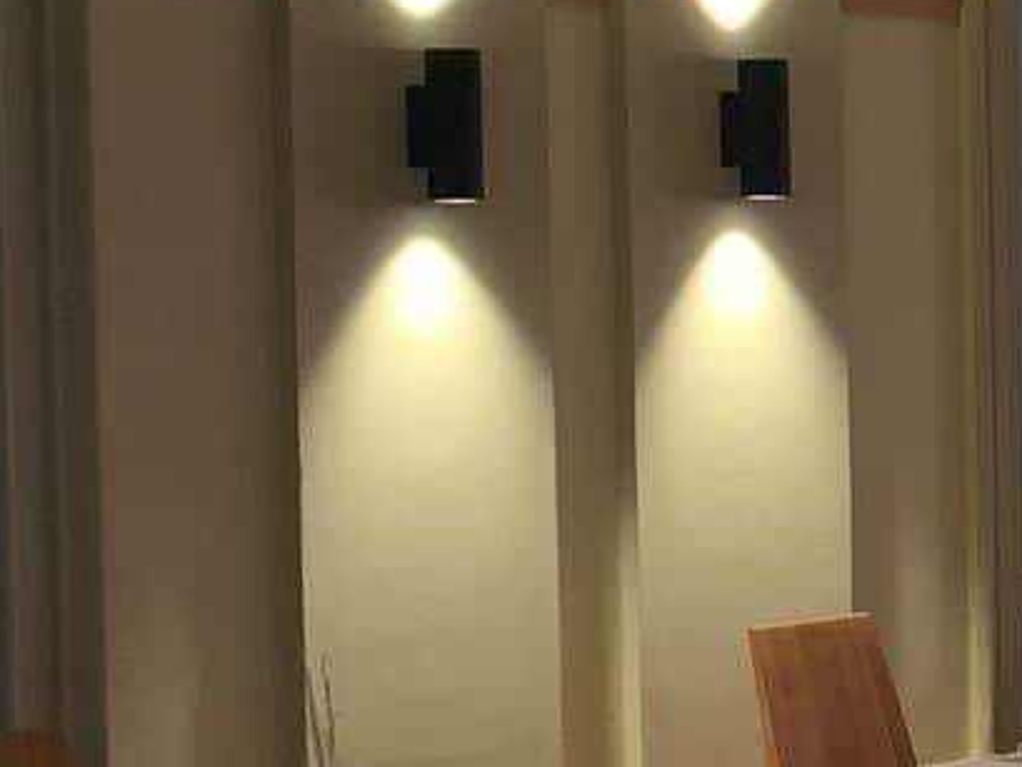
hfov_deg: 14.4
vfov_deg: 12.2
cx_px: 1794
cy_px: 367
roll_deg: +0.7
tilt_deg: -1.9
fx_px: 3603
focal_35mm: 122
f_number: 1.8
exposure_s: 1/30
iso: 640
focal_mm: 4.25
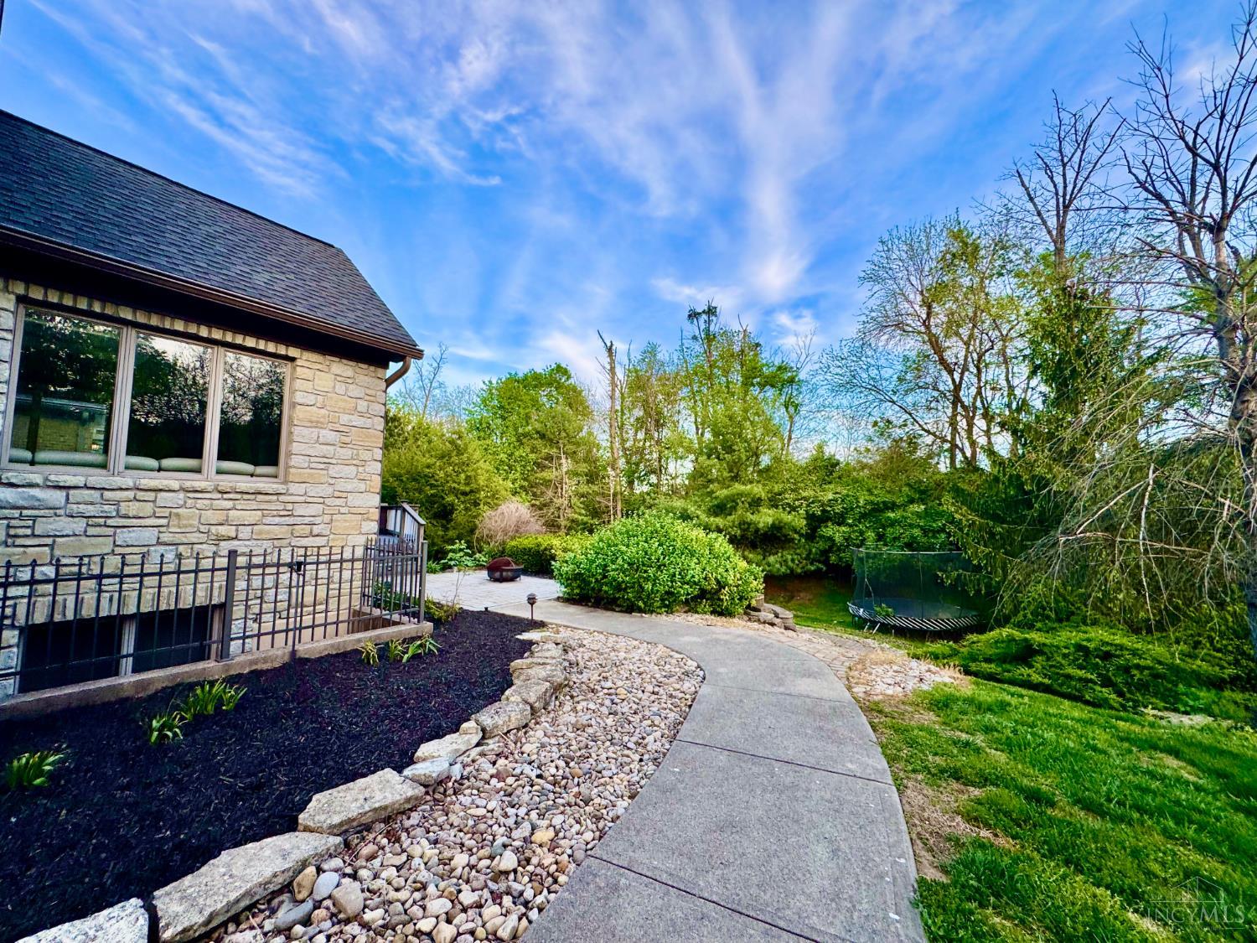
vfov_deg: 85.7
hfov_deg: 102.1
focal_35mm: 14
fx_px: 508
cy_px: 472
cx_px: 628
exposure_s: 1/261
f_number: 2.2
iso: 40
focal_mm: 2.22
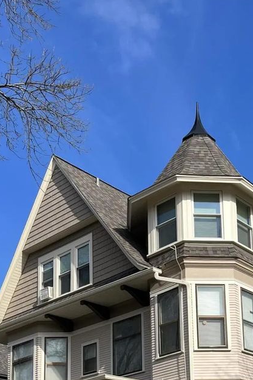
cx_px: 191
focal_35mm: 59
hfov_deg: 22.8
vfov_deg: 30.9
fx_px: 622
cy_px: 400
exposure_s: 1/4630
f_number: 1.5
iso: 50
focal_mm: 5.7
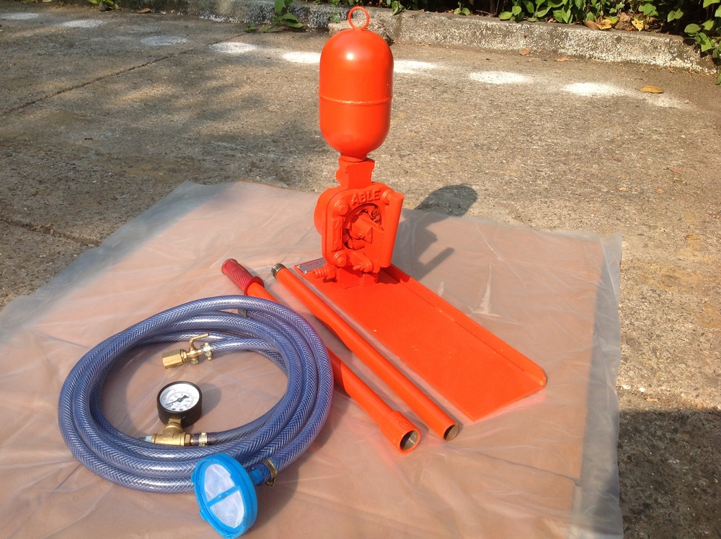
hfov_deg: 52.7
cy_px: 270
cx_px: 360
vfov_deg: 40.6
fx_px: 728
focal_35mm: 35
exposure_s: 1/1120
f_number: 2.4
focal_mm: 4.28
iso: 50
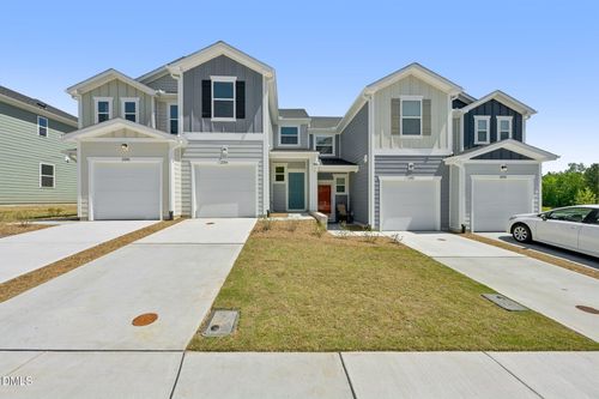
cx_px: 300
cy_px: 200
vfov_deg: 81.2
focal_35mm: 14
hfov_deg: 104.3
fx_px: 233
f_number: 8
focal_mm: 14
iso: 100
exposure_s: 1/800
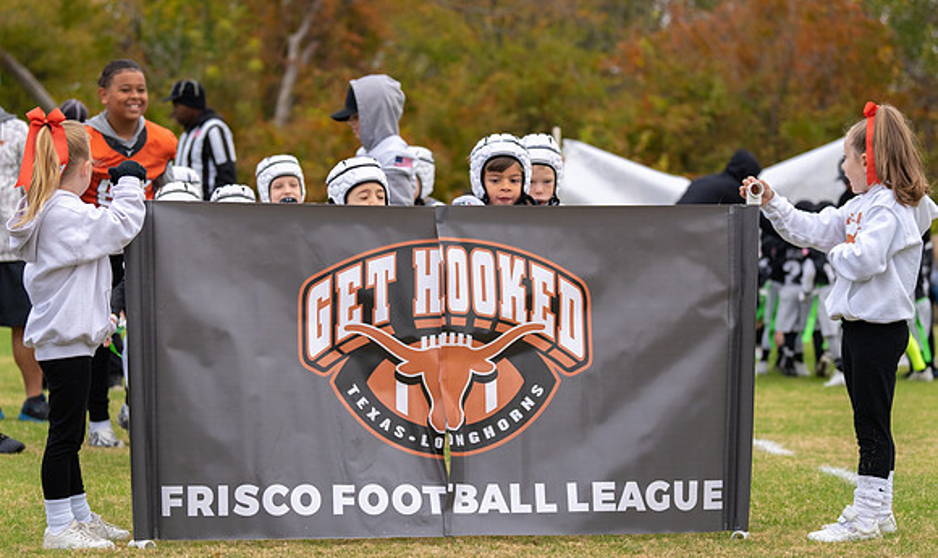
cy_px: 345
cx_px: 414
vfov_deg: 12.9
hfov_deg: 21.5
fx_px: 2471
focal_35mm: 98
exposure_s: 1/1250
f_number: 2.8
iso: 400
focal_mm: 70
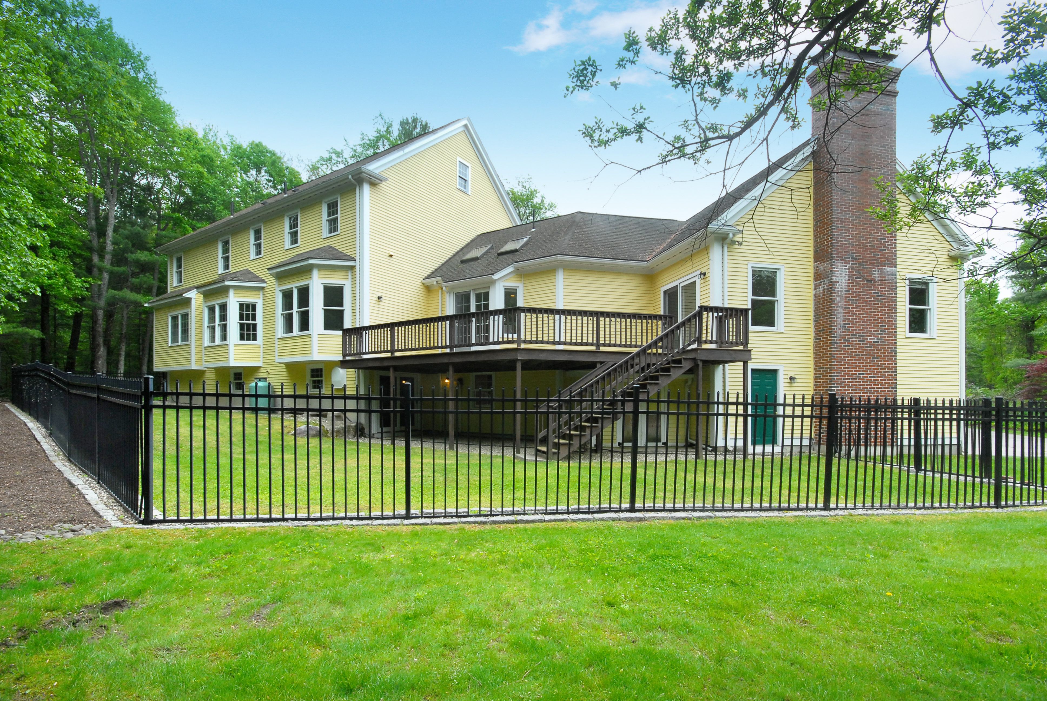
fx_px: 437
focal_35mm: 15
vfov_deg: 77.5
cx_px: 524
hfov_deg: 100.3
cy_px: 350
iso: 400
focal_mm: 10
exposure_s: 1/100
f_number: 10
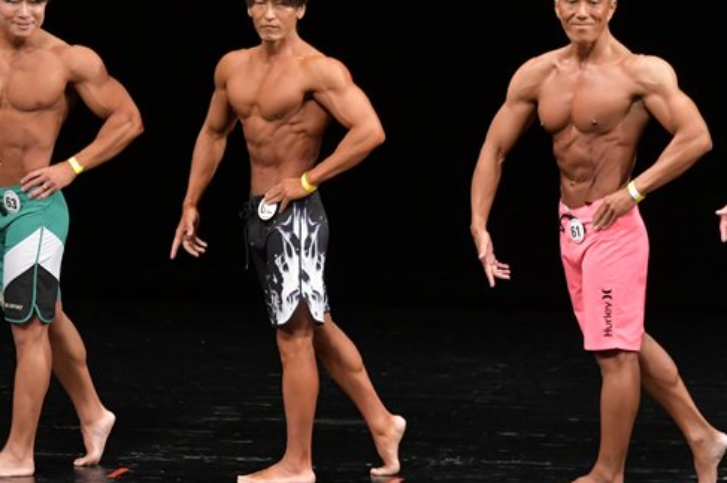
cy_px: 213
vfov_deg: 3.8
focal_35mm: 358
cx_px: 155
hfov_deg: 5.8
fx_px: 7224
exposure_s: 1/400
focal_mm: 150
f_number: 5.6
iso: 3200
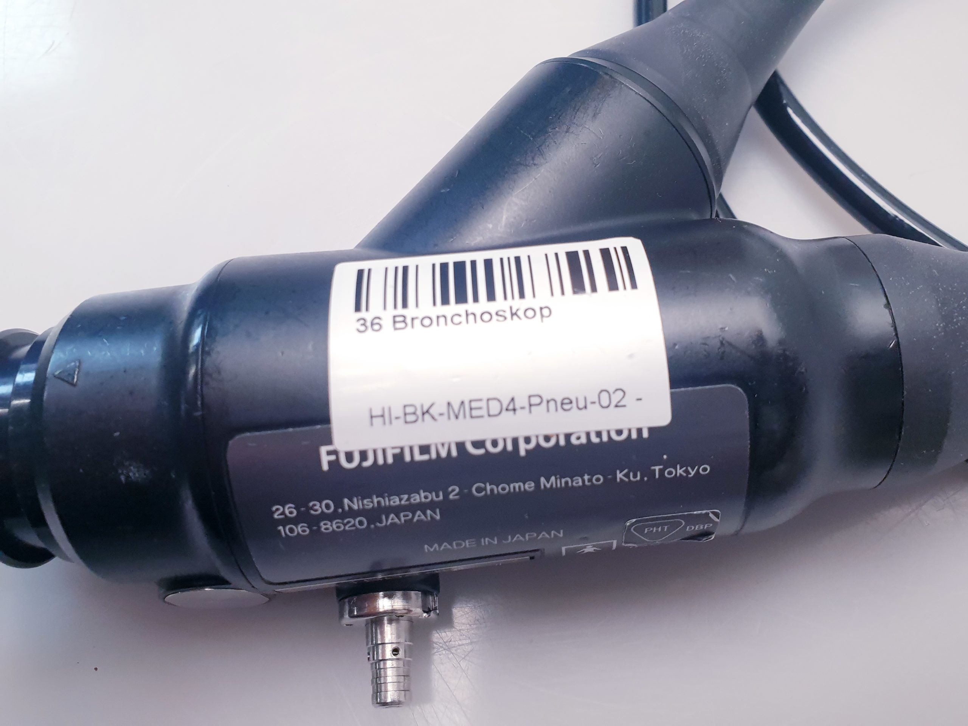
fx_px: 727
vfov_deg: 53.1
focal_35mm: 26
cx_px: 484
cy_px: 363
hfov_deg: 67.3
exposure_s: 1/100
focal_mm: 4.3
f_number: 2.4
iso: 160
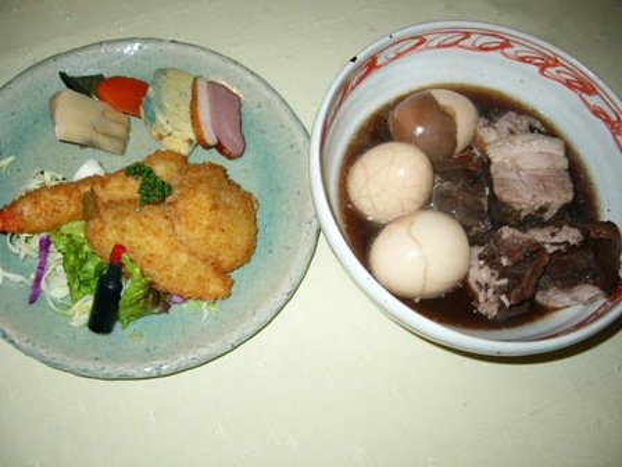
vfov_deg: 40.7
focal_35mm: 35
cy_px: 234
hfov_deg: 52.6
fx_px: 629
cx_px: 311
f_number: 2.8
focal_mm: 5.8
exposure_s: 1/60
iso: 100
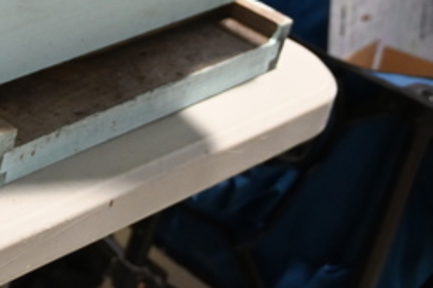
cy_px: -152
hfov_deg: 15.3
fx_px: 1454
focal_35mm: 121
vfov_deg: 10.9
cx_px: -267
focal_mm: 29.5
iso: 2000
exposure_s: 1/125
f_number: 4
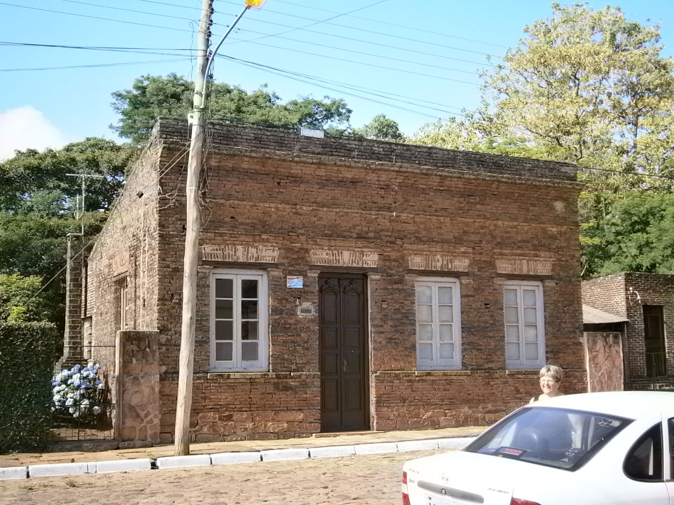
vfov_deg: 30.9
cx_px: 337
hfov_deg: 40.4
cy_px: 252
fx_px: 915
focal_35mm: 47
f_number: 3.4
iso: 80
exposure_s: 1/320
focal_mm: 8.3
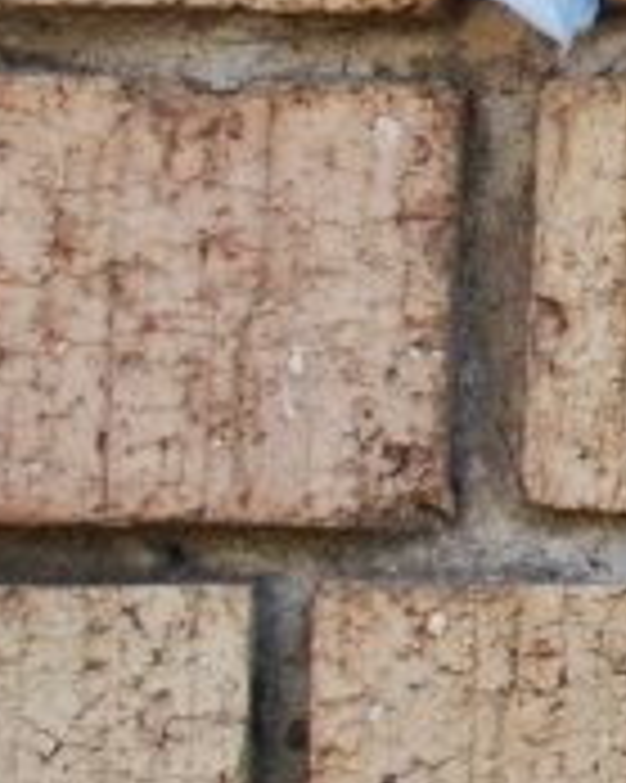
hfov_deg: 6.1
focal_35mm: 232
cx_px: 1873
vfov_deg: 8.3
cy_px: -115
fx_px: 5378
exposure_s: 1/100
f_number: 5
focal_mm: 28
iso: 200
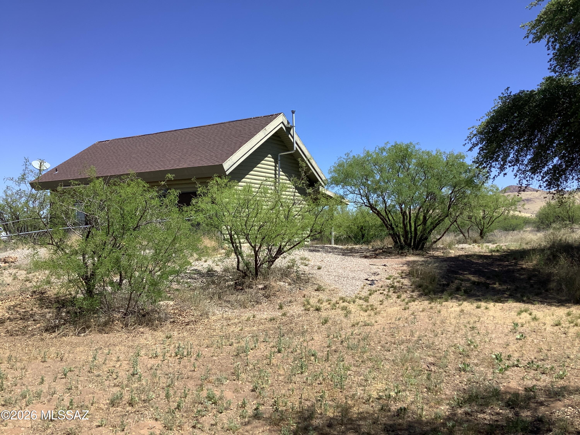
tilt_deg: -0.6
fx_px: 519
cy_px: 218
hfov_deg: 58.4
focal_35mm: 31
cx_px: 290
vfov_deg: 45.4
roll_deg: +0.5
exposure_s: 1/1045
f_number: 2.4
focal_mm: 3.3
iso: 25
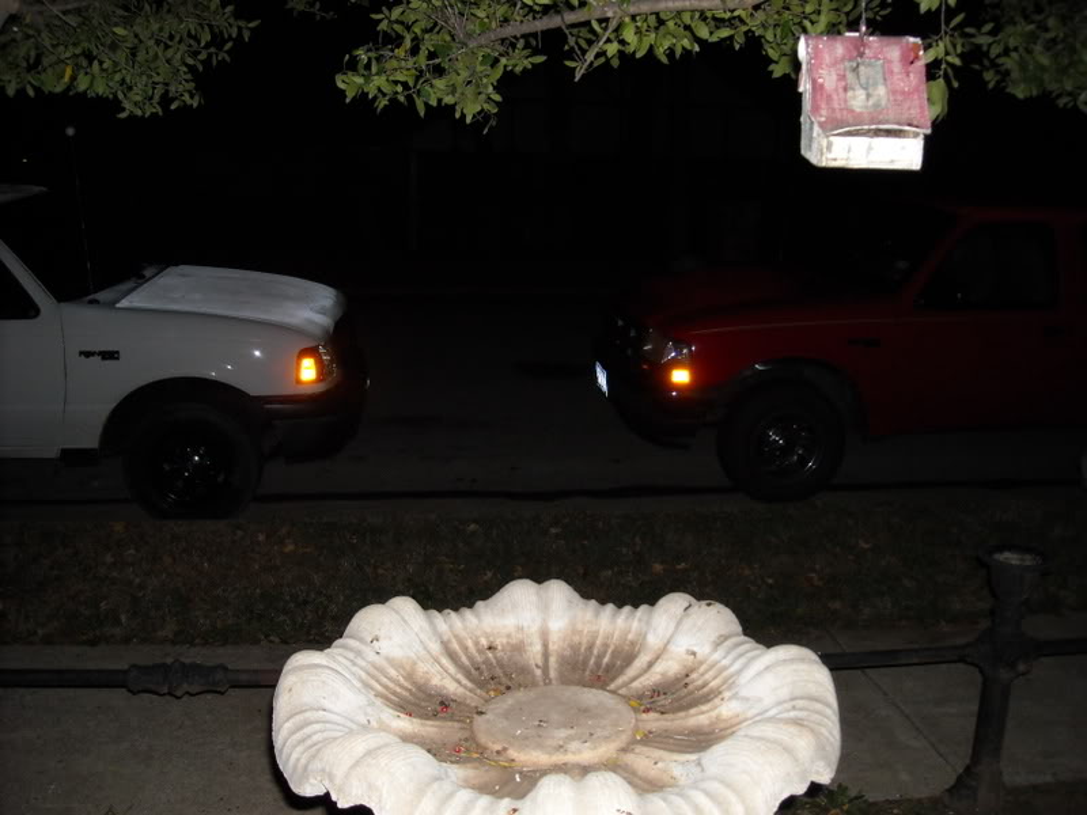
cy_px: 408
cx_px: 544
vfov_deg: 40.7
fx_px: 1099
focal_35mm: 35
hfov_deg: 52.6
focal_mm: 5.7
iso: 200
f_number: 2.8
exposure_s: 1/60
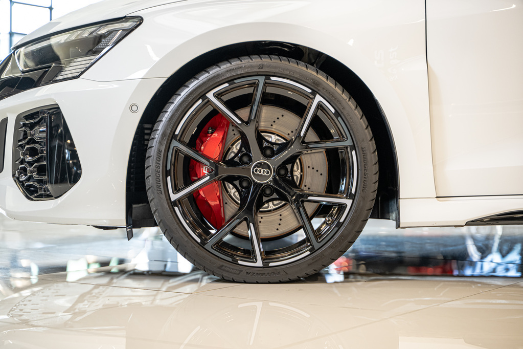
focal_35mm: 75
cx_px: 262
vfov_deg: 18.2
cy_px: 174
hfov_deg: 27.0
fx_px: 1089
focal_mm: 75
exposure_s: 1/125
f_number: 2.8
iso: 640
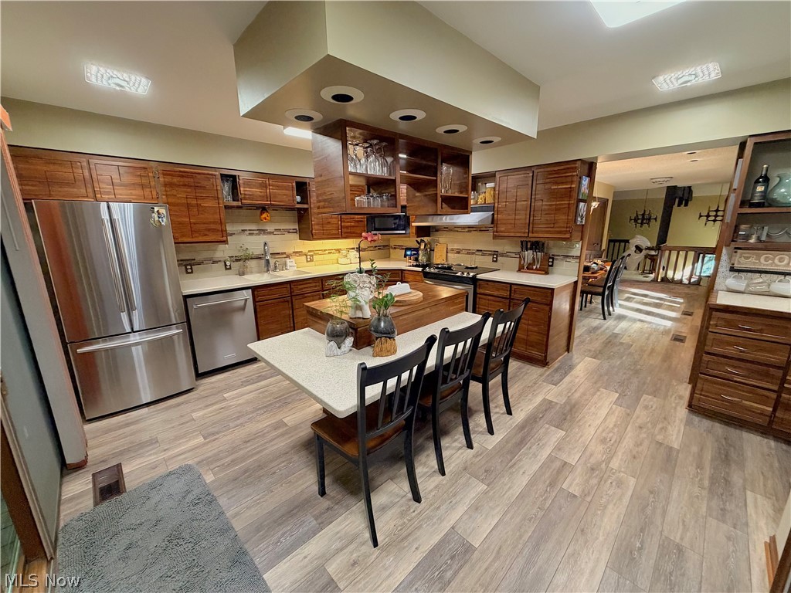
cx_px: 396
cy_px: 296
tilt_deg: -12.6
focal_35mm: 14
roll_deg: +0.8
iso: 320
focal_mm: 2.22
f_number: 2.2
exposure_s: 1/60
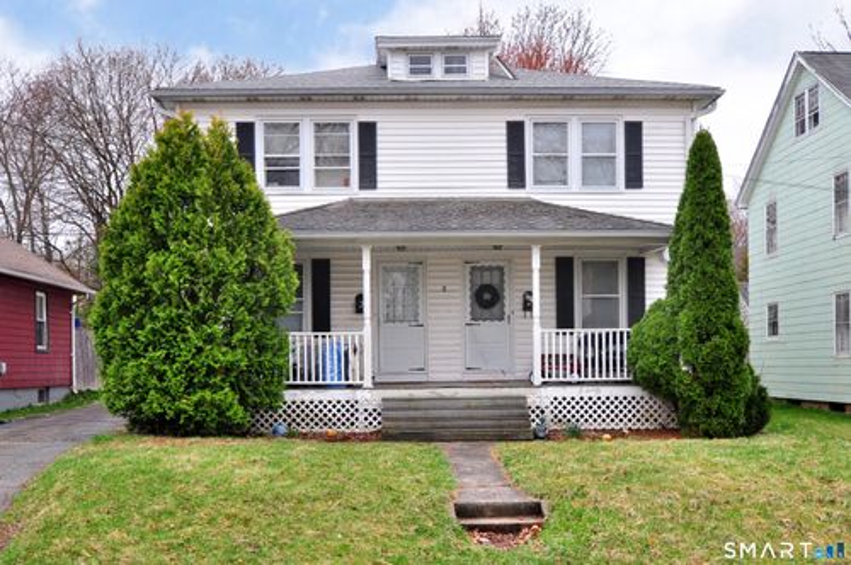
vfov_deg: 43.5
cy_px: 282
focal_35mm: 30
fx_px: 708
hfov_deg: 62.0
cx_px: 426
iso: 640
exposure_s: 1/160
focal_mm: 20
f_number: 6.3
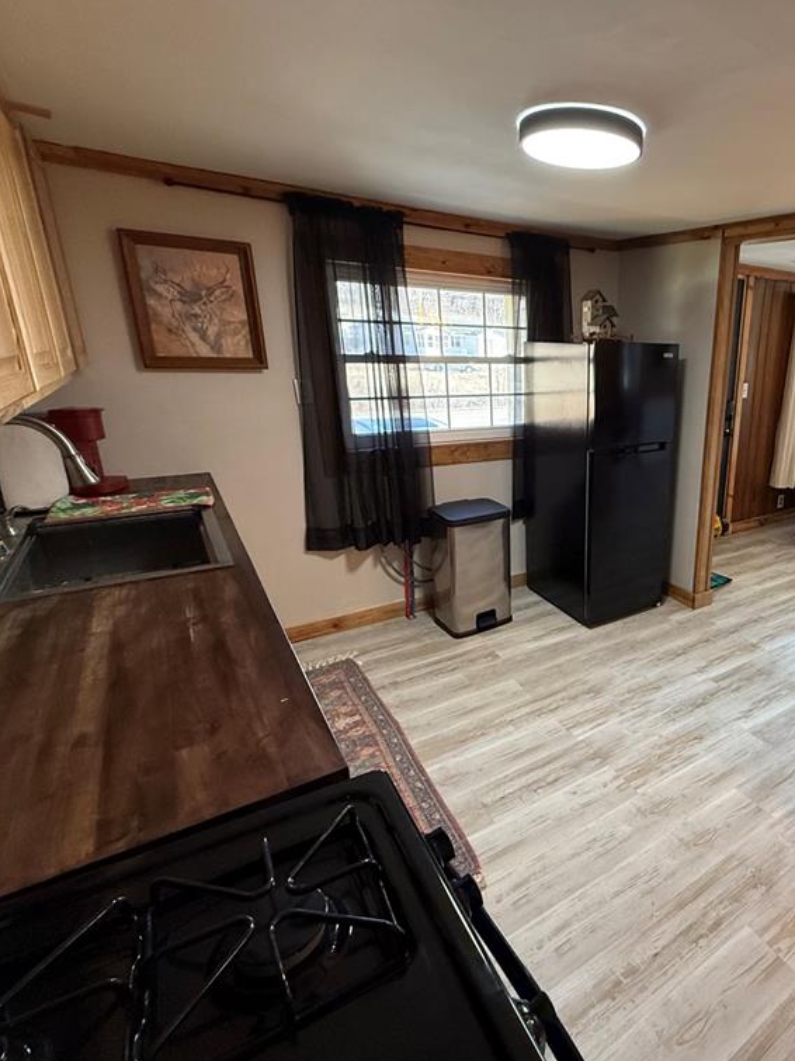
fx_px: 582
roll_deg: -1.5
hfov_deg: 63.7
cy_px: 527
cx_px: 617
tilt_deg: -15.9
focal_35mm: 19
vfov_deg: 84.7
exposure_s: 1/120
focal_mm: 2.22
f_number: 2.2
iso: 500
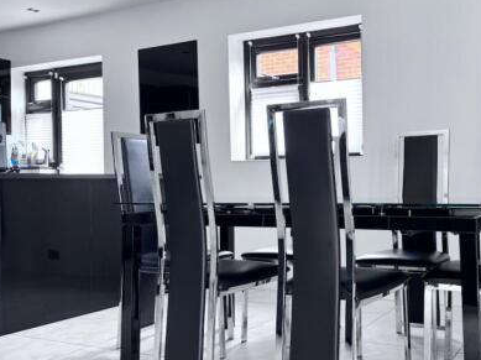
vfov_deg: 36.8
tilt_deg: -0.5
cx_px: 352
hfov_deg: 46.4
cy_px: 185
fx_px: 541
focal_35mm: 39
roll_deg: +0.4
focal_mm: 5.96
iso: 125
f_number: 1.6
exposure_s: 1/81
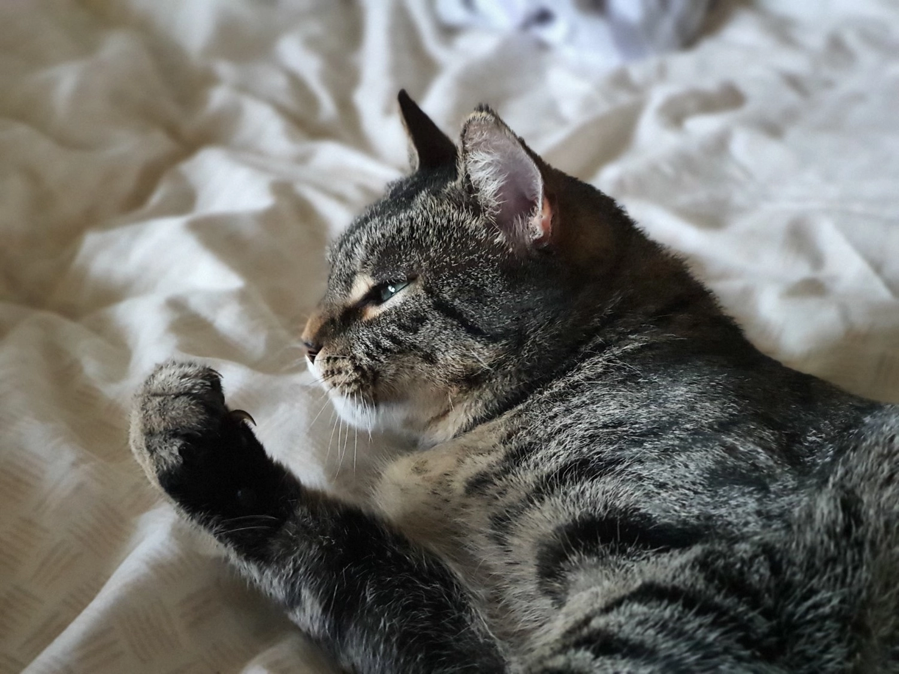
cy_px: 337
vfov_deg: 28.0
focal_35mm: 52
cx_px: 450
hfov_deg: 36.8
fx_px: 1350
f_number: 2.1
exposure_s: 1/33
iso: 800
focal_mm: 6
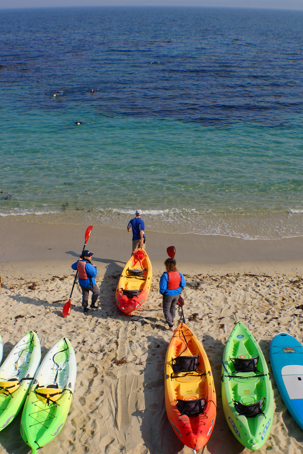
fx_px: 568
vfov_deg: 43.6
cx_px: 152
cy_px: 227
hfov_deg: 29.9
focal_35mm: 45
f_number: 13
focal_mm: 30
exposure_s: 1/200
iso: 100
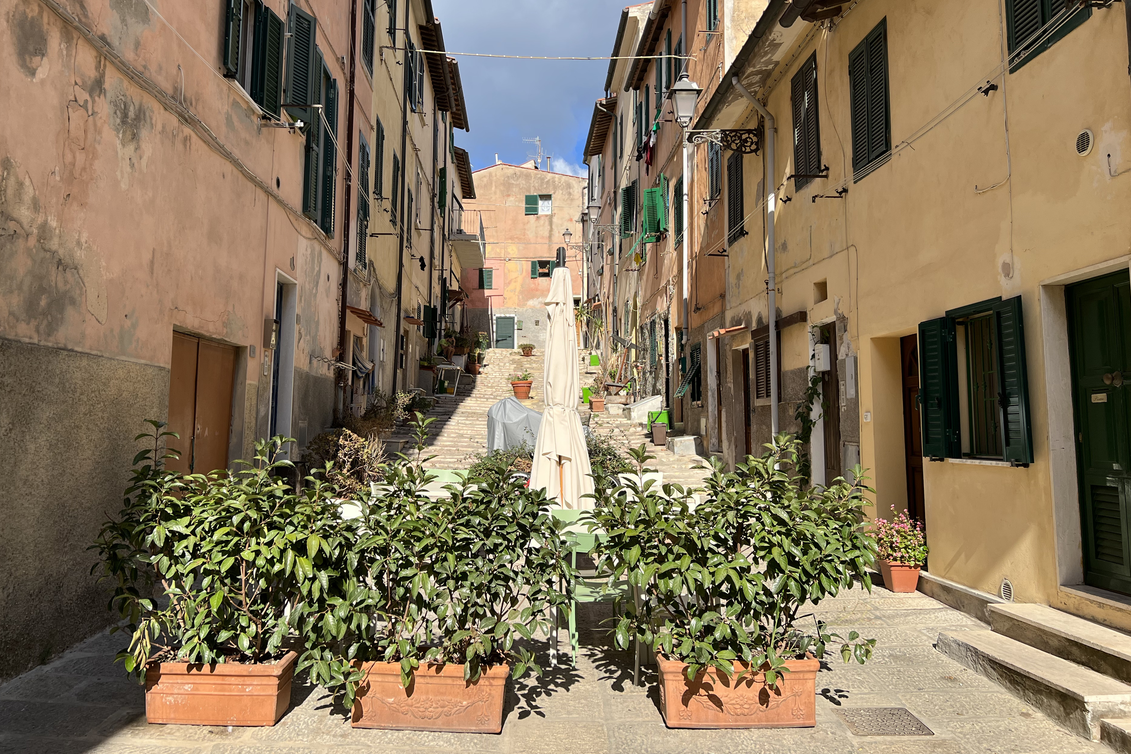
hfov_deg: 63.6
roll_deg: -0.4
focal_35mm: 29
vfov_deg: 44.8
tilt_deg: +7.8
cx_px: 540
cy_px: 309
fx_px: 911
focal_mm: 5.7
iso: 50
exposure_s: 1/3077
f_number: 1.5
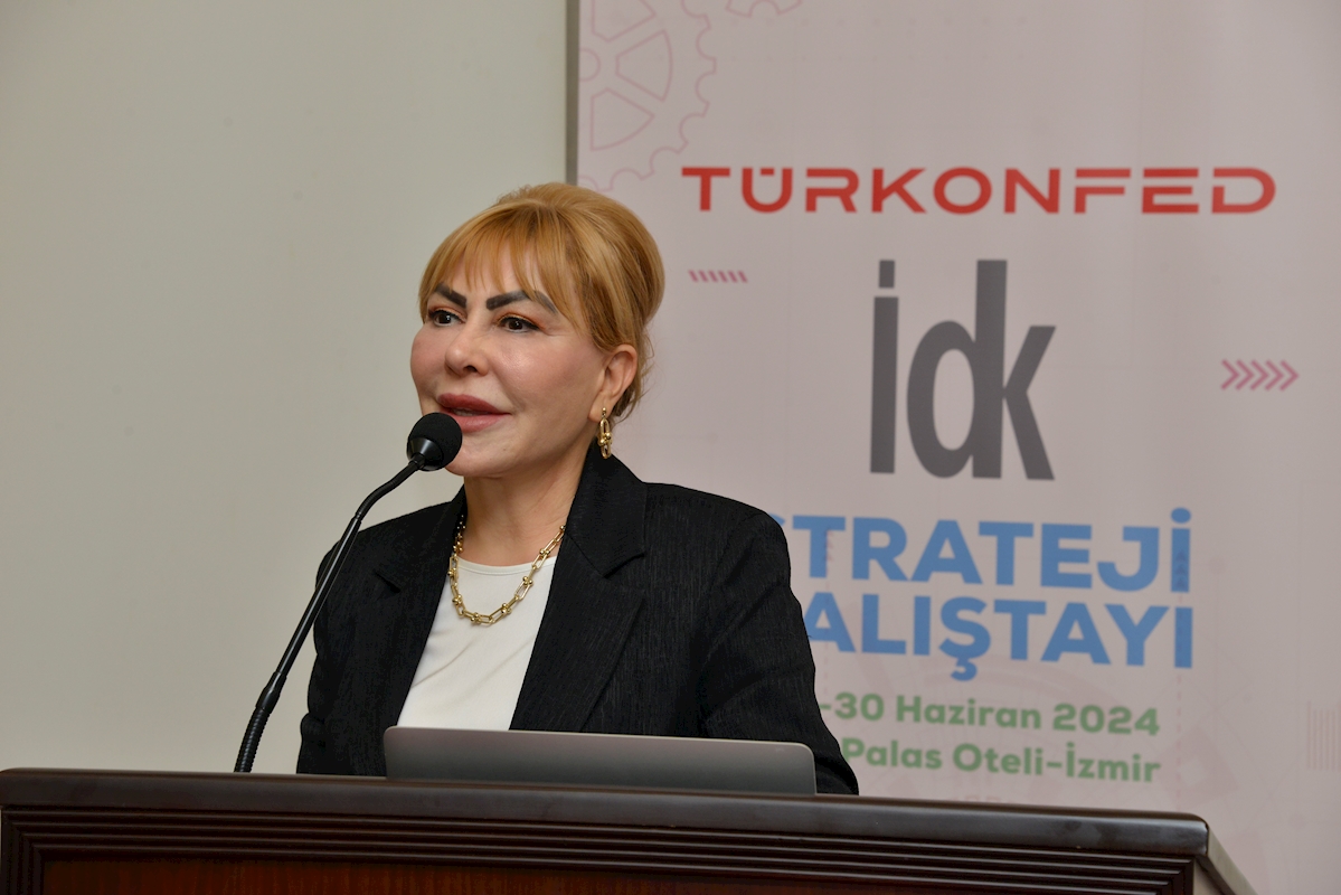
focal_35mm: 135
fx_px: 5030
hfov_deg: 15.2
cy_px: 448
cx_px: 670
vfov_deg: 10.2
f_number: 7.1
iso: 1250
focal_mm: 135
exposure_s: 1/60
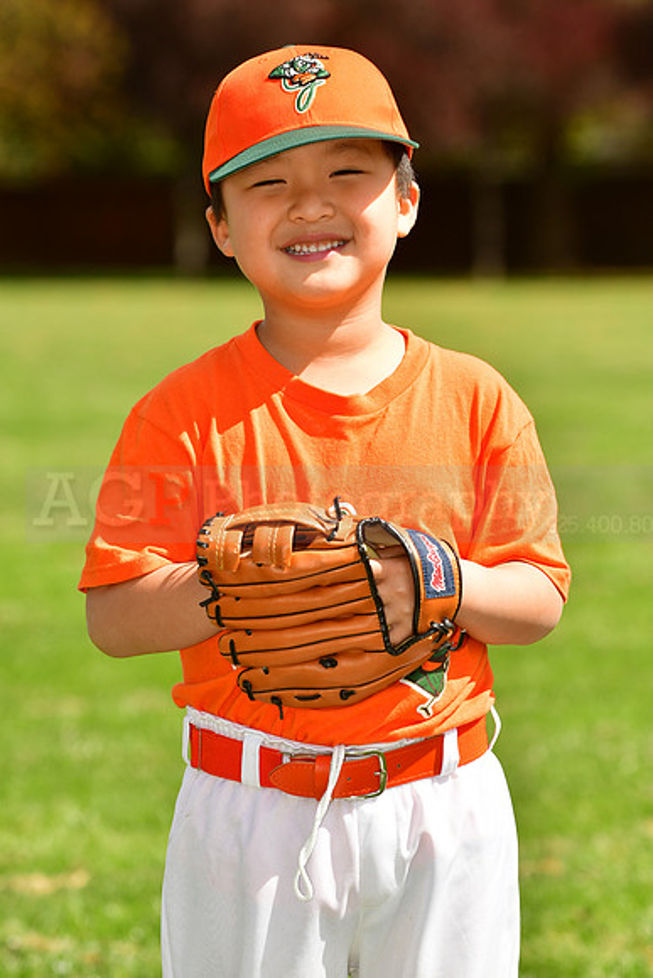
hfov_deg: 6.1
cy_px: 489
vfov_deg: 9.1
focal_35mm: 225
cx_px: 326
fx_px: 6118
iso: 200
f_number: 5
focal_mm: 150
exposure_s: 1/1000
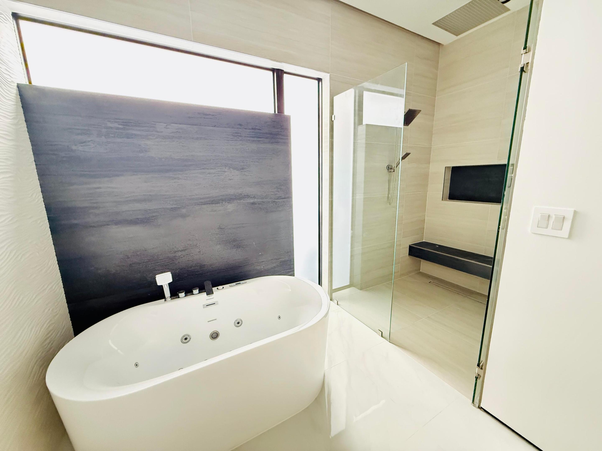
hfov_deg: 102.1
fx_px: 243
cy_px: 226
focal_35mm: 14
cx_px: 301
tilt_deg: -10.3
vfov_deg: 85.7
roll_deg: +1.5
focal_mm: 2.22
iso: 1000
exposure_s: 1/60
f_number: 2.2
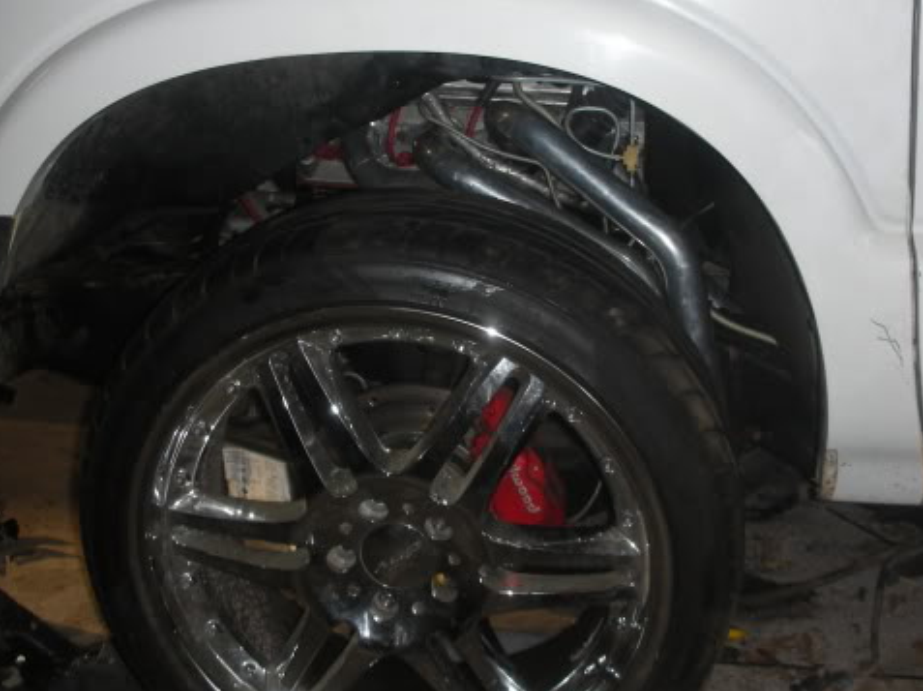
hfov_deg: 40.5
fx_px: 1252
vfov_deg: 30.8
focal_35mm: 47
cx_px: 451
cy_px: 308
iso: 50
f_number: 3
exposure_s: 1/60.1
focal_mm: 5.8
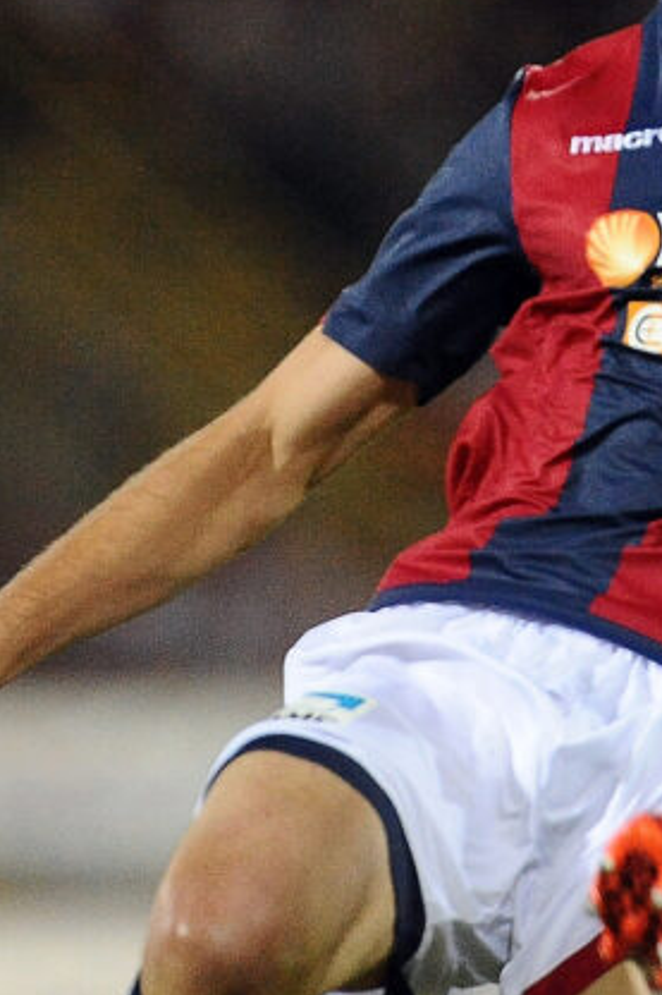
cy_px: 43
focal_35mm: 1444
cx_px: 648
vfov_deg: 1.4
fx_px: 39860
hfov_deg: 1.0
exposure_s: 1/1250
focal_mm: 500
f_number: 4.5
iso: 6400
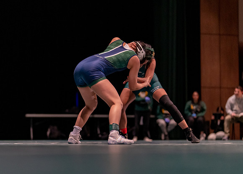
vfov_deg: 17.5
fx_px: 561
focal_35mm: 81
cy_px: 115
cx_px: 106
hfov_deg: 24.4
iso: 2000
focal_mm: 50
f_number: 1.2
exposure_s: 1/1000
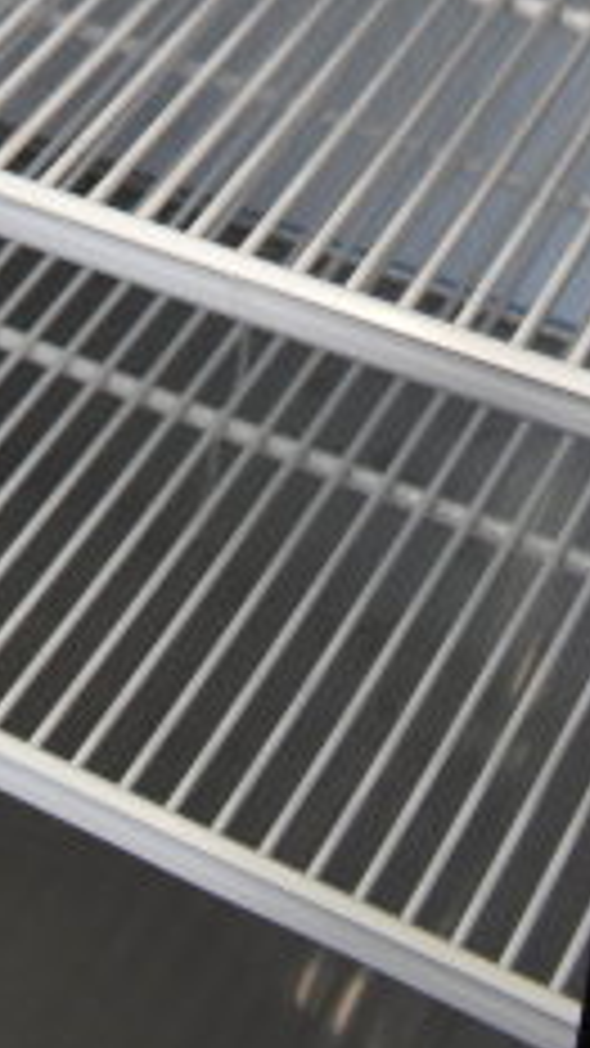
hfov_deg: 10.7
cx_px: -149
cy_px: -794
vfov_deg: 16.4
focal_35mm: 111
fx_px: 3088
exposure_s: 1/30
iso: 560
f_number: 3.5
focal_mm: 18
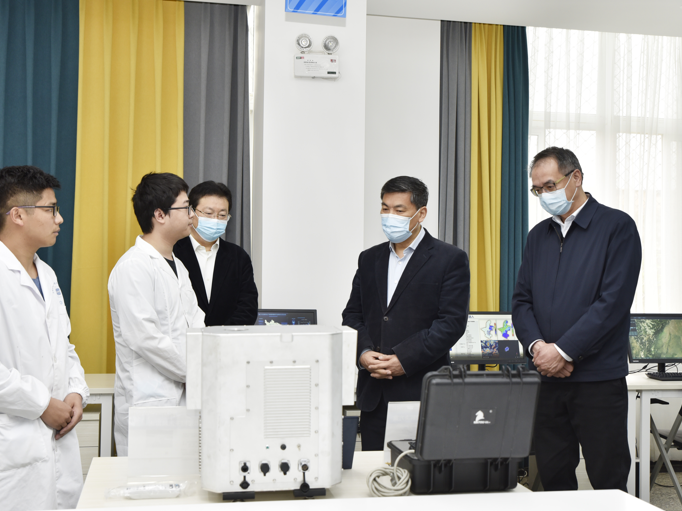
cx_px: 330
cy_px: 257
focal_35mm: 44
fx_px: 867
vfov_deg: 32.9
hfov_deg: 42.9
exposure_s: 1/160
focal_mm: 40
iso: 800
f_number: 4
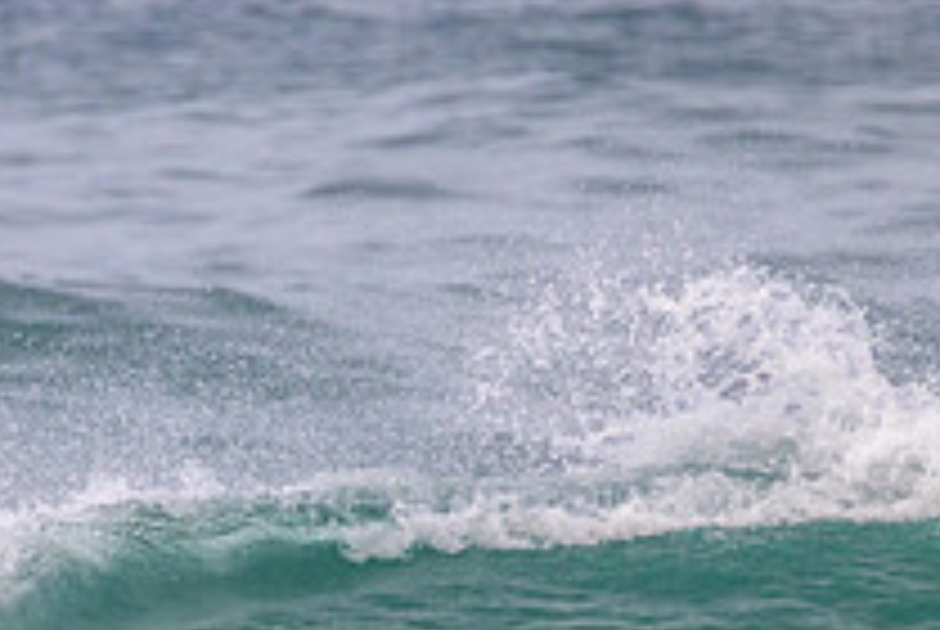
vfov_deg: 0.6
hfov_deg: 0.9
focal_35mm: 2215
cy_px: 731
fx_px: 57917
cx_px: 121
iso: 1100
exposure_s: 1/2000
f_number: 11
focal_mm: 800
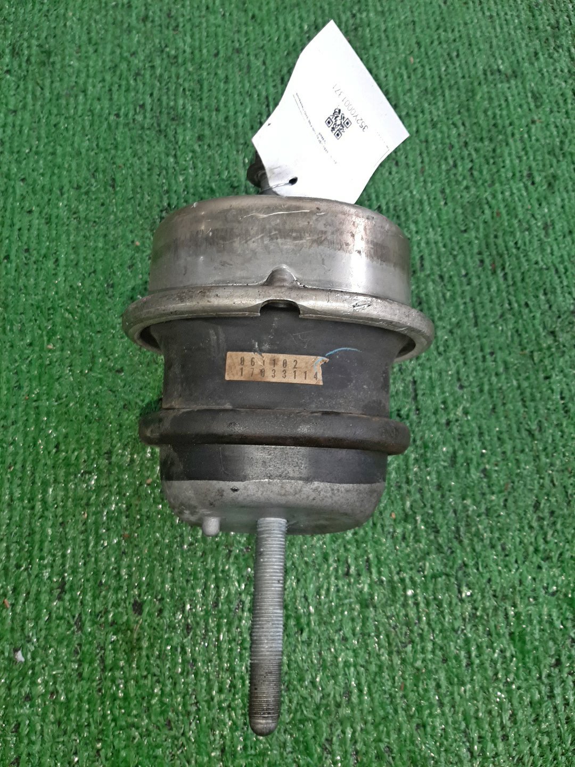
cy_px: 384
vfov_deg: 67.3
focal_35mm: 26
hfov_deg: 53.1
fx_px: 576
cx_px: 288
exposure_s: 1/50
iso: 81
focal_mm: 3.93
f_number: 1.7
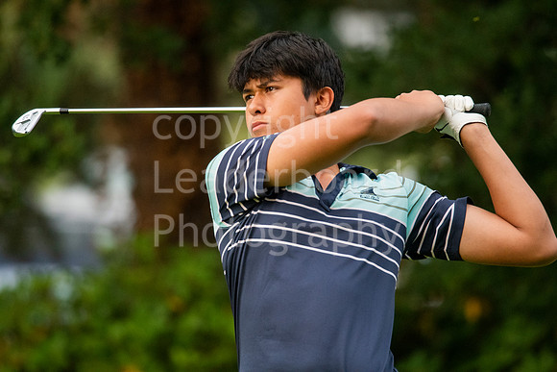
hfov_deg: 4.6
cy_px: 186
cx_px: 278
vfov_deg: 3.1
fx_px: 6964
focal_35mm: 450
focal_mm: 300
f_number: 4
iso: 2500
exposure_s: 1/1000
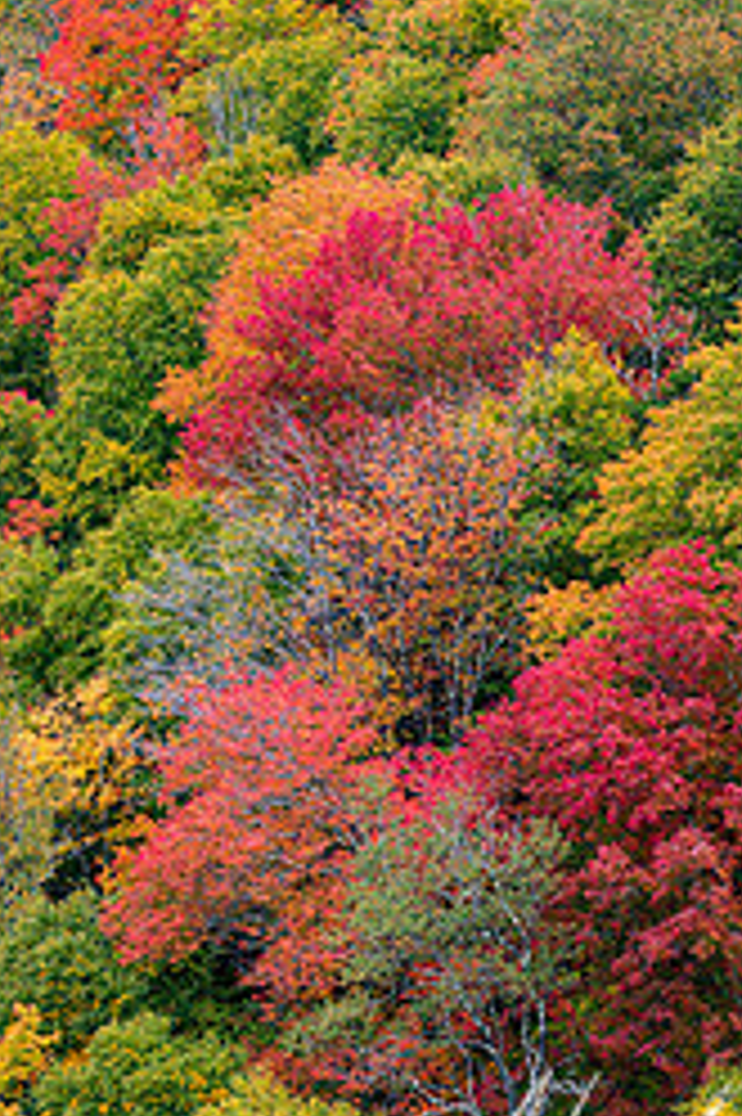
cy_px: 220
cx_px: 157
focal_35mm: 363
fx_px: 11238
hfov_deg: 3.8
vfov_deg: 5.7
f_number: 8
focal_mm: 200
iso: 100
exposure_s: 1/30
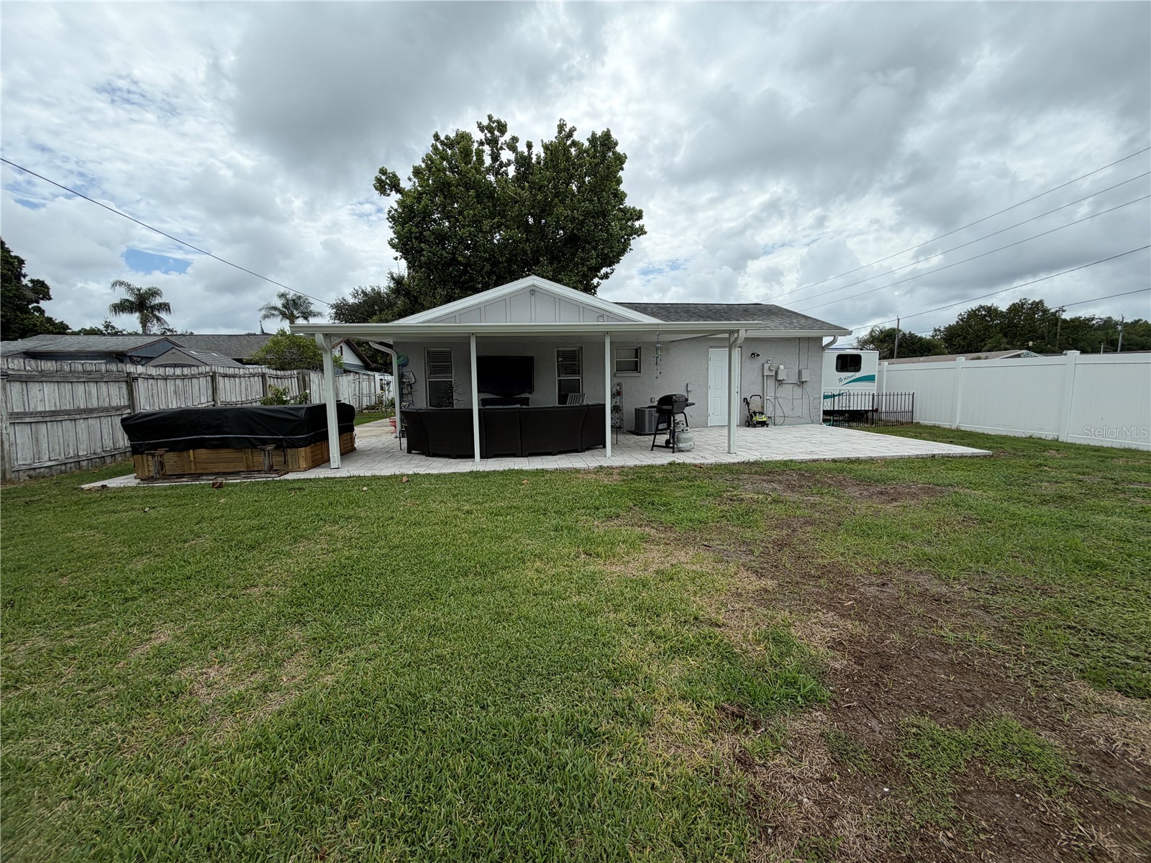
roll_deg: +1.6
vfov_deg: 85.7
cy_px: 432
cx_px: 576
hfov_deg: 102.1
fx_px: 466
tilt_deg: -7.6
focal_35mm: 14
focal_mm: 2.22
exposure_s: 1/1125
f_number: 2.2
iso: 20
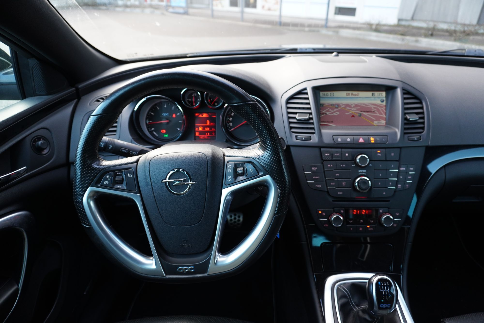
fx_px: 323
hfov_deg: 73.7
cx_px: 242
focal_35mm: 24
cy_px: 162
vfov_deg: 53.2
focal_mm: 16
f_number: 3.5
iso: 400
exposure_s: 1/30
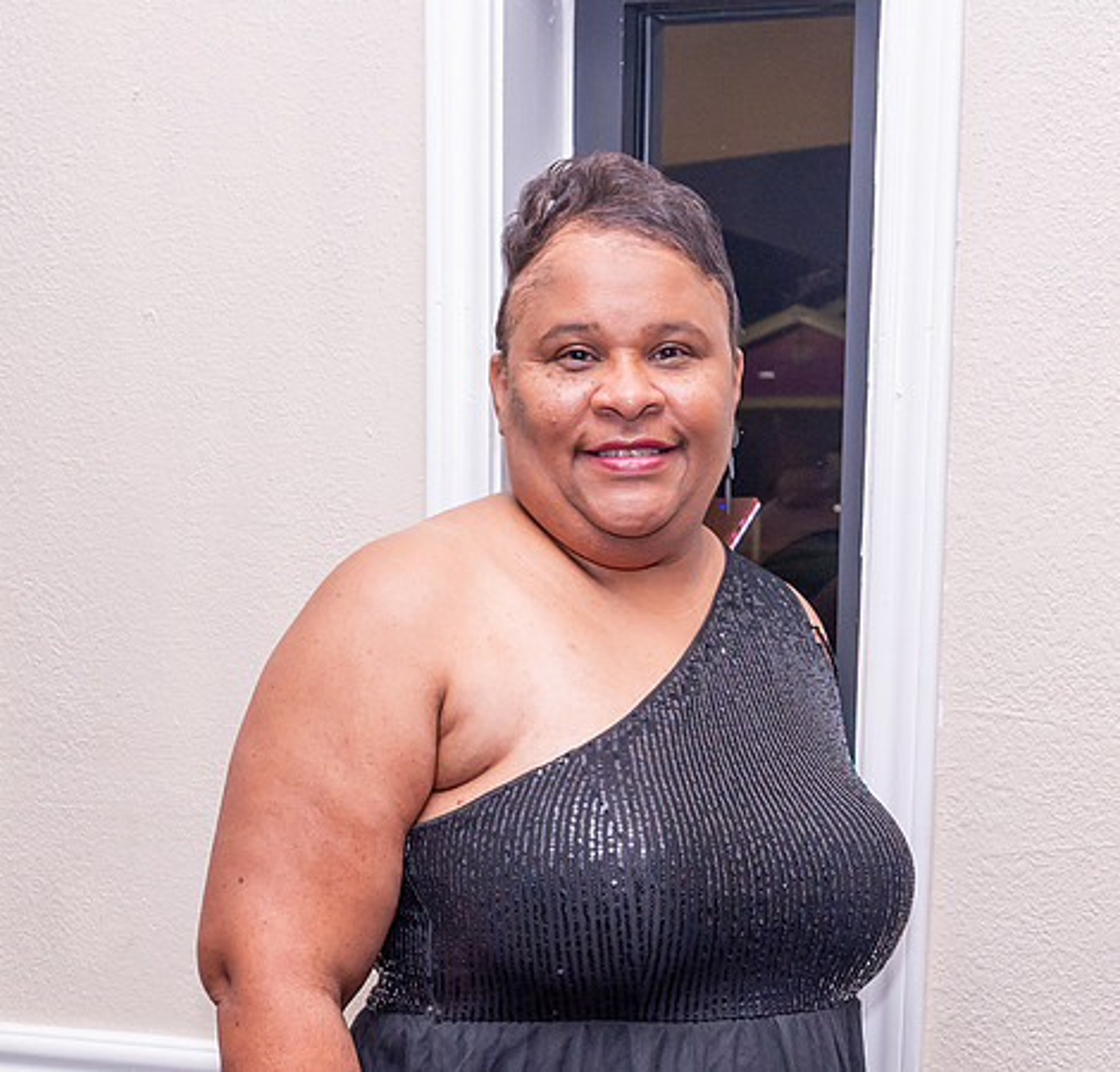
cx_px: 548
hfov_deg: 25.4
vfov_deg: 23.7
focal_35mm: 69
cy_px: 985
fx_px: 2483
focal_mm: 24
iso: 800
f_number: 4.5
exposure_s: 1/320
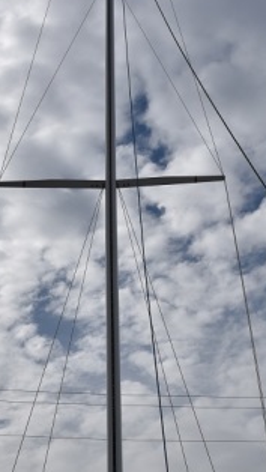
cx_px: 127
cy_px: 286
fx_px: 601
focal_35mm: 48
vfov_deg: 42.6
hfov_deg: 25.0
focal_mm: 24
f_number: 13
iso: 200
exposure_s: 1/640
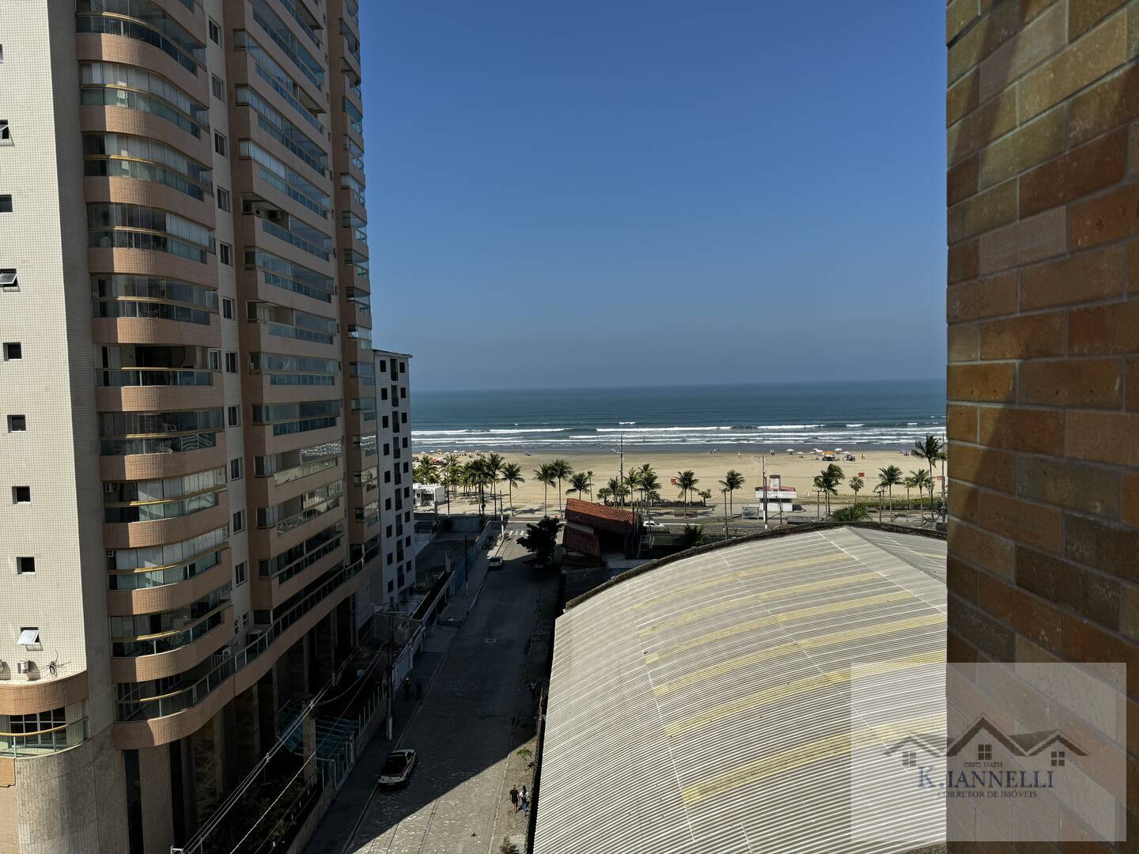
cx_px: 570
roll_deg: +1.1
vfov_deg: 56.8
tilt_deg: -4.2
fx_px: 790
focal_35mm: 24
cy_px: 427
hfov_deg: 71.6
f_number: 1.78
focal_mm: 6.76
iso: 80
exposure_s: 1/6410
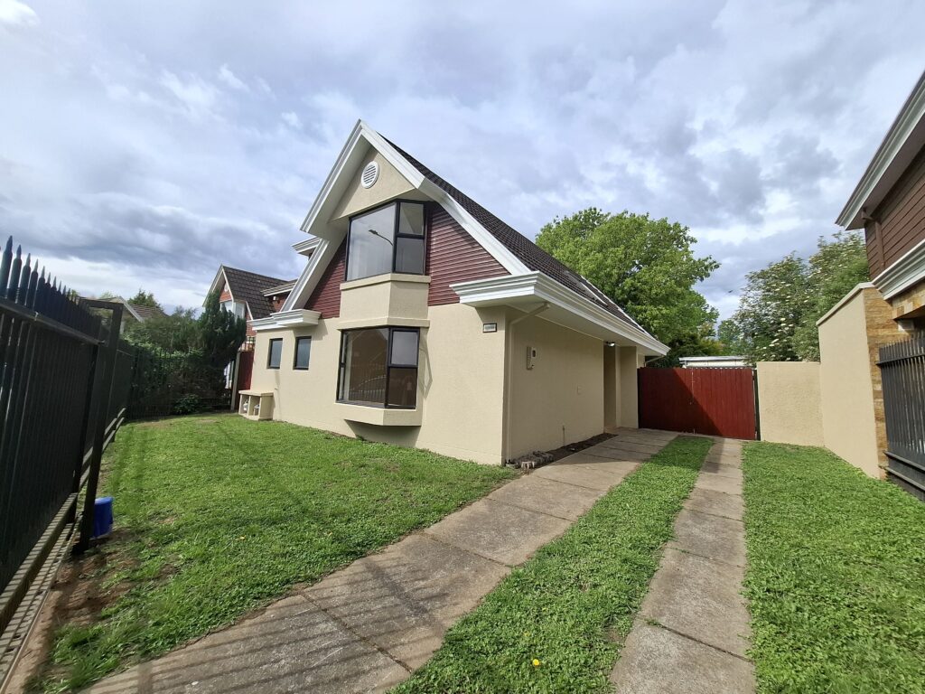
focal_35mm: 13
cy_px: 347
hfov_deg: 106.2
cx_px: 462
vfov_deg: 89.9
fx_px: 347
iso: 40
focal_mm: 1.74
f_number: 2.2
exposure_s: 1/1238
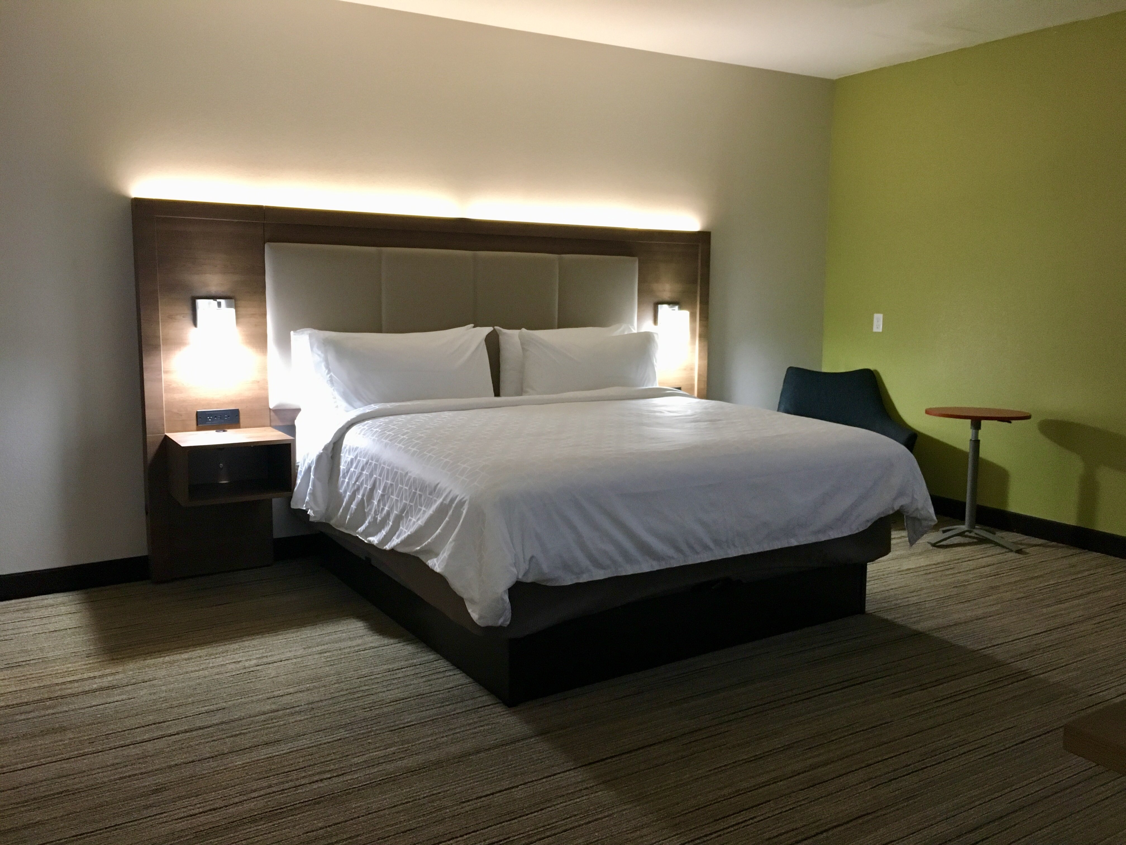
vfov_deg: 48.2
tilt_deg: -8.3
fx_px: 943
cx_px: 563
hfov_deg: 61.7
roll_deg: -0.4
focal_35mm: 29
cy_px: 422
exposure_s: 1/30
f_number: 2.2
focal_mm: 4.15
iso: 160
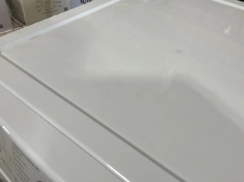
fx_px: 261
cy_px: 85
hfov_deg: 50.1
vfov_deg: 38.6
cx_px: 134
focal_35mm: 37
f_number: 1.8
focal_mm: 3
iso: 64
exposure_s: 1/120
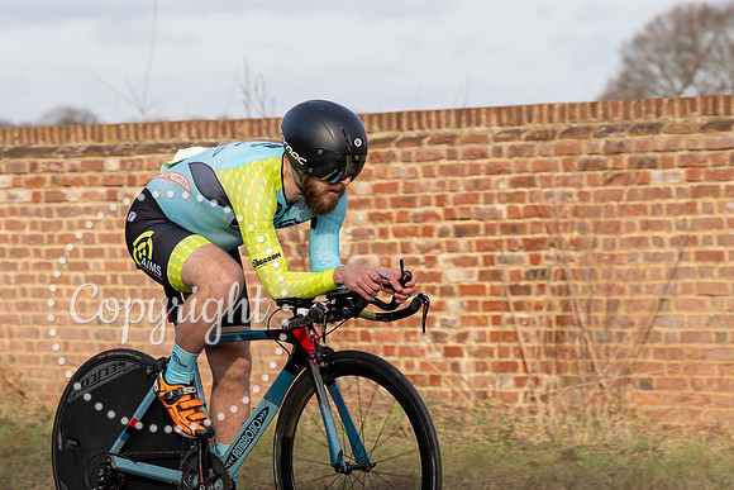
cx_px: 334
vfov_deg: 6.9
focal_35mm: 198
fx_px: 4036
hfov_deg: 10.4
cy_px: 251
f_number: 4
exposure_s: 1/800
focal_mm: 83
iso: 100
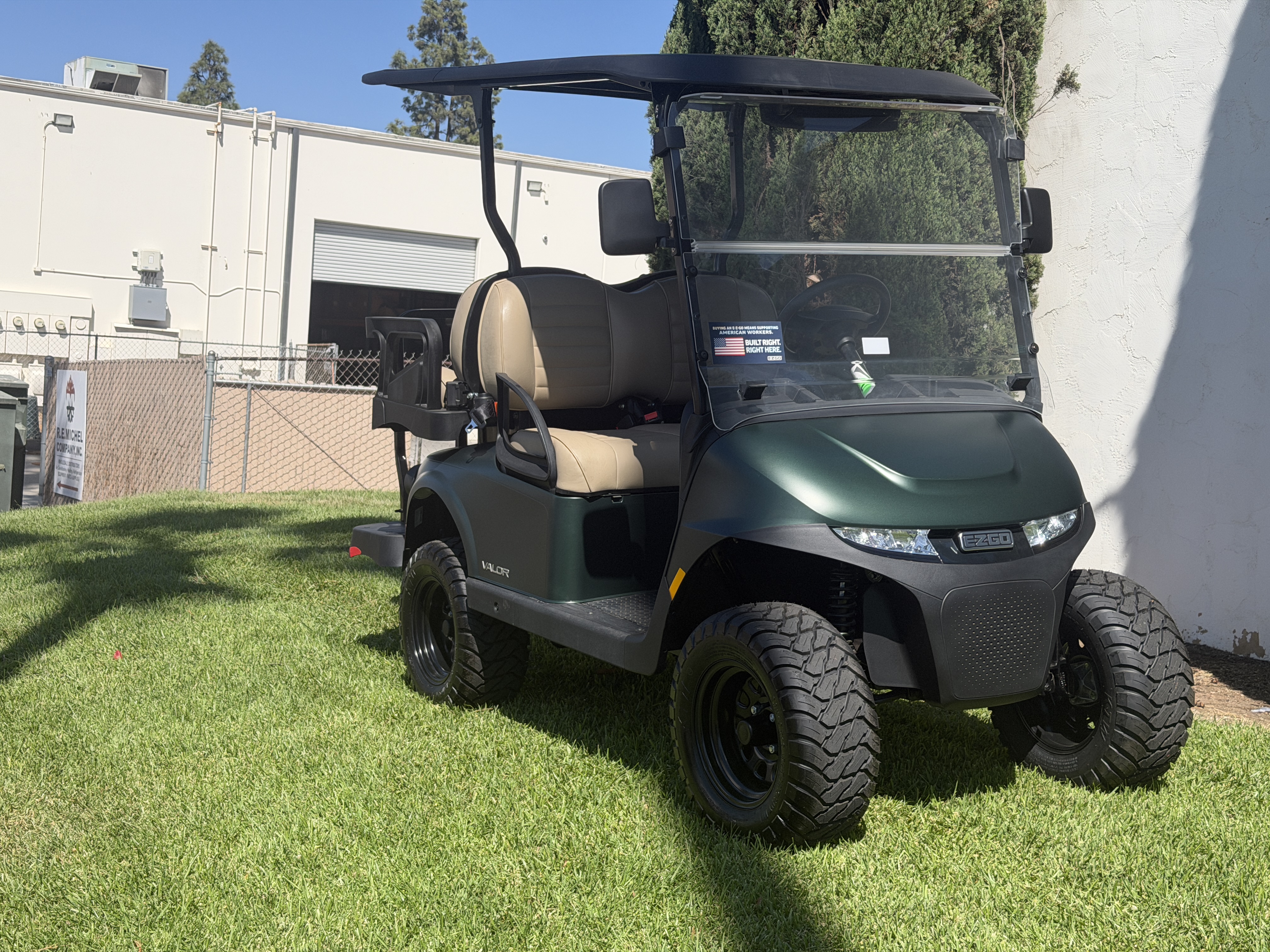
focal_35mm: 48
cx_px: 635
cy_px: 476
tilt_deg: -3.8
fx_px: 1761
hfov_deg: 39.7
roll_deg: -3.7
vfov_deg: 30.3
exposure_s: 1/4329
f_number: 1.78
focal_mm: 6.76
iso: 64
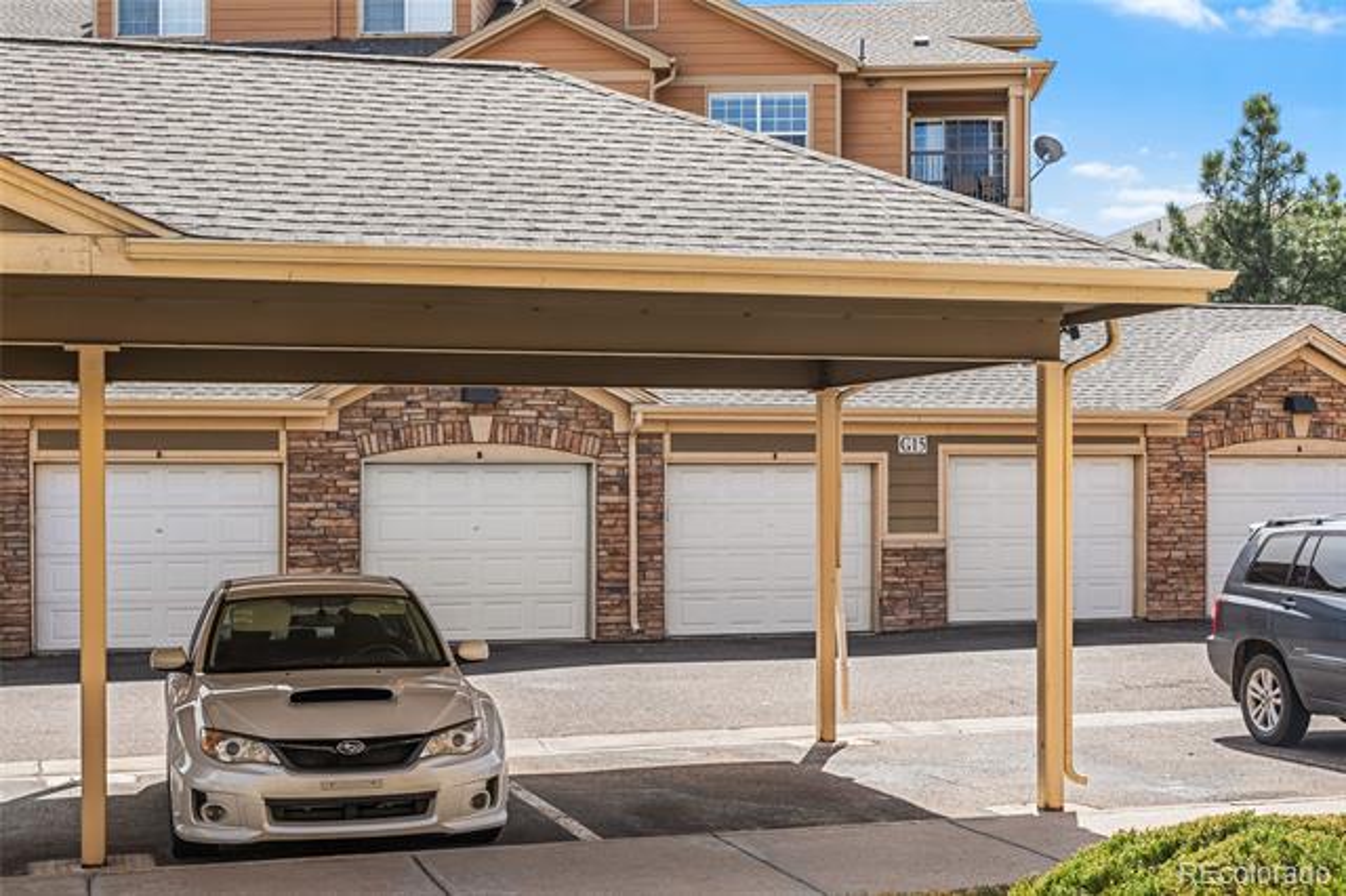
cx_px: 673
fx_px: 1906
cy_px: 448
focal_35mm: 51
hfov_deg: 38.9
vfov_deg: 26.5
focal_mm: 34.5
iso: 160
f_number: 8
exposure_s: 1/125
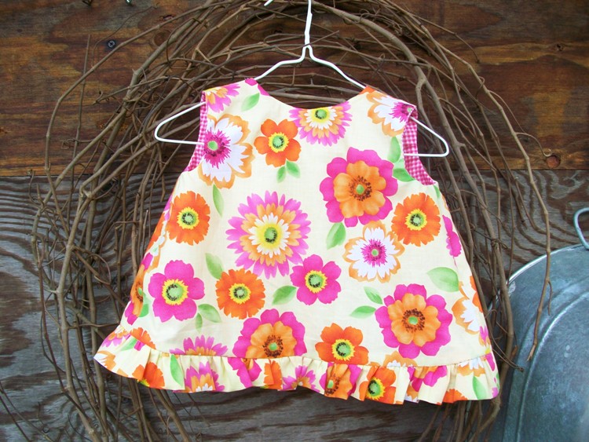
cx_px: 294
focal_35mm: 32
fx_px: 545
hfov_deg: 56.8
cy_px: 221
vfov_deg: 44.2
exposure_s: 1/100
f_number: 2.8
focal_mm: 5.7
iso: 64
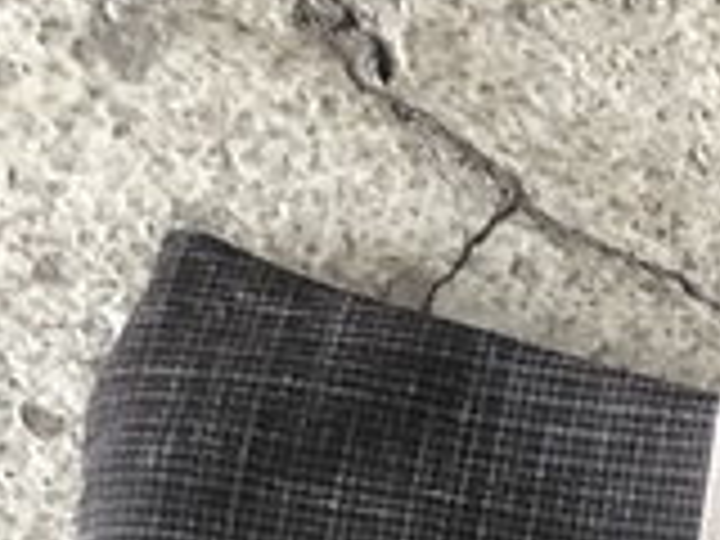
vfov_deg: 6.4
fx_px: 4368
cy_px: 1670
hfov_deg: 8.7
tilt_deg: -89.0
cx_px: 1602
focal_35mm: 210
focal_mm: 4
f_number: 1.8
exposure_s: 1/20
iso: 40
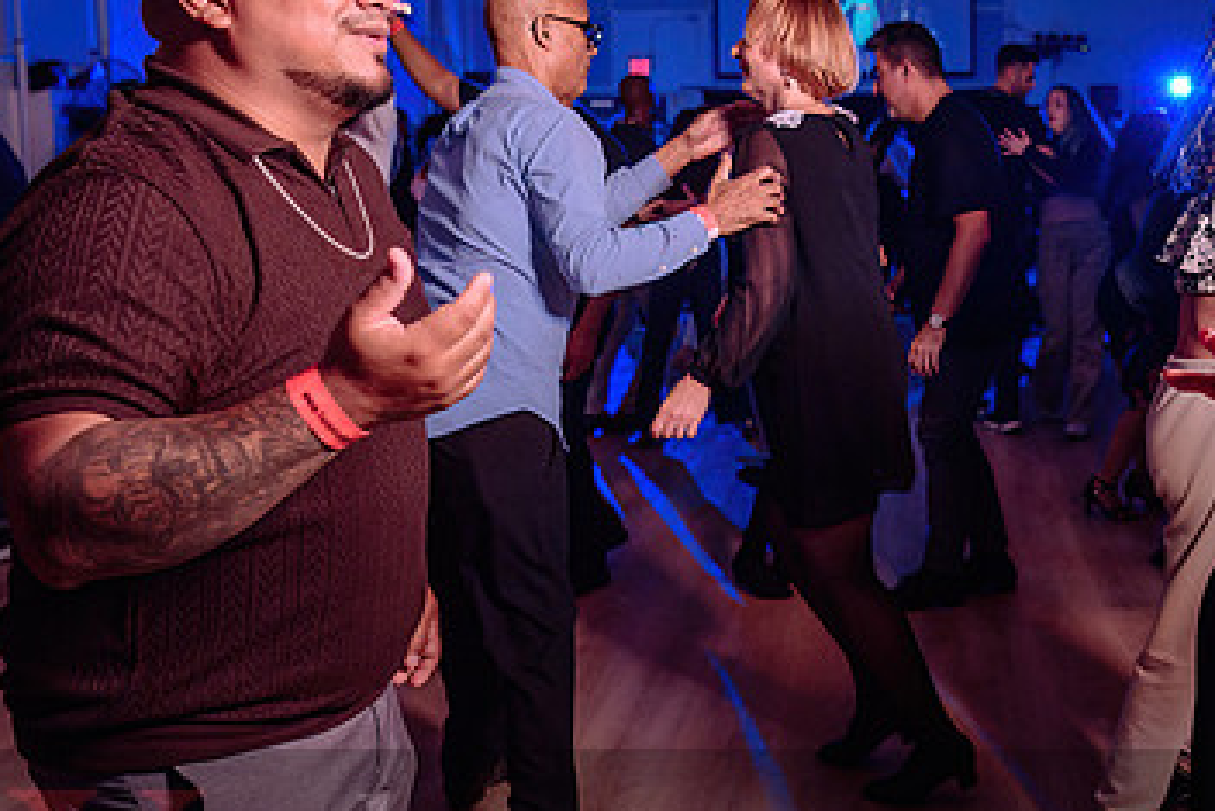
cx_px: 921
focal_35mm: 44
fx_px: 1486
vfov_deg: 30.5
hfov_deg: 43.0
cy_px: 333
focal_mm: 24
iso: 800
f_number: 3.2
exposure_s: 1/60
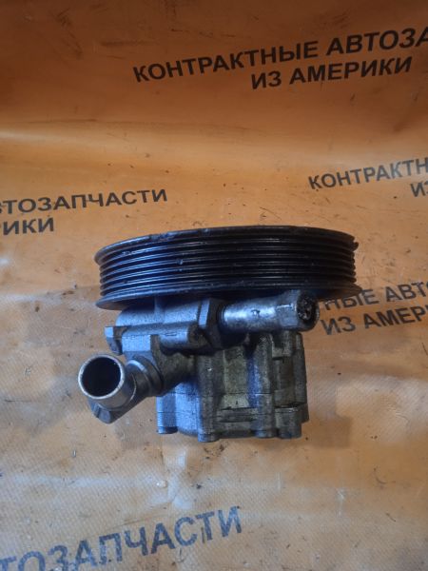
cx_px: 214
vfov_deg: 63.4
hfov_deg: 49.7
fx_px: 462
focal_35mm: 28
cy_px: 286
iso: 603
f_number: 2.2
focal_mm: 3.43
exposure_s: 1/25
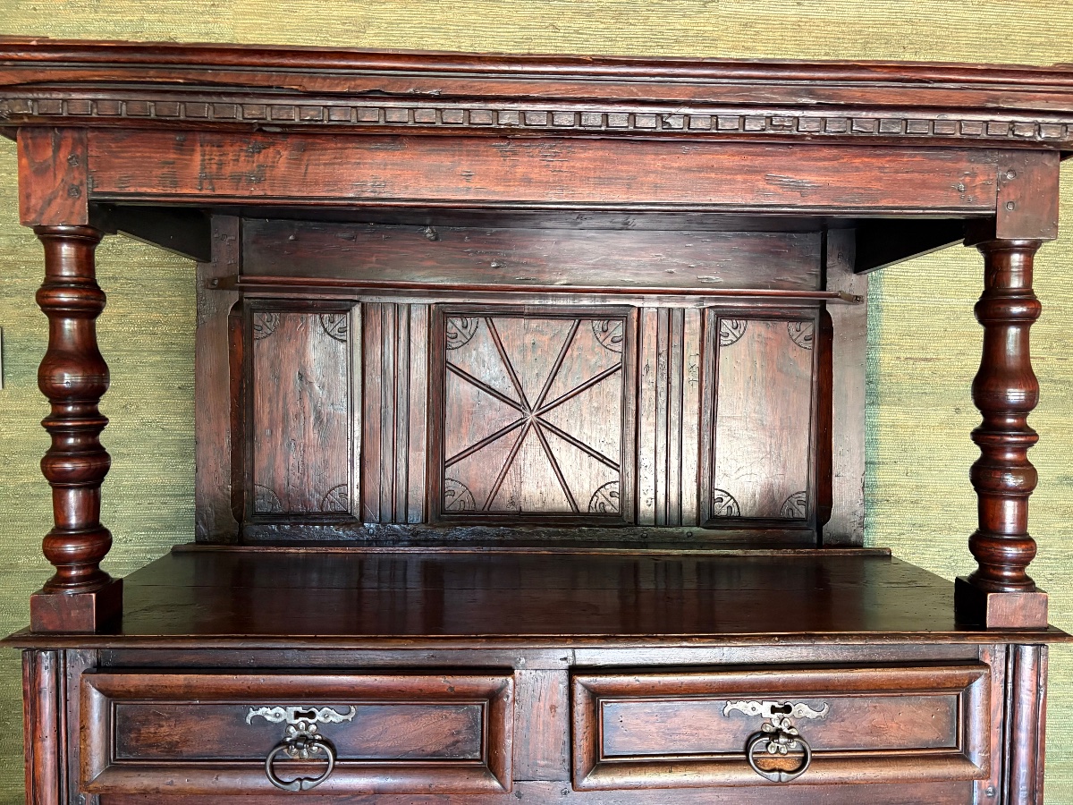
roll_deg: -0.3
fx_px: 806
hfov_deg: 67.3
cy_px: 402
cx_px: 536
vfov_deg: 53.1
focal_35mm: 26
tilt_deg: -2.1
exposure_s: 1/52
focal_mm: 5.96
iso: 500
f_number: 1.6
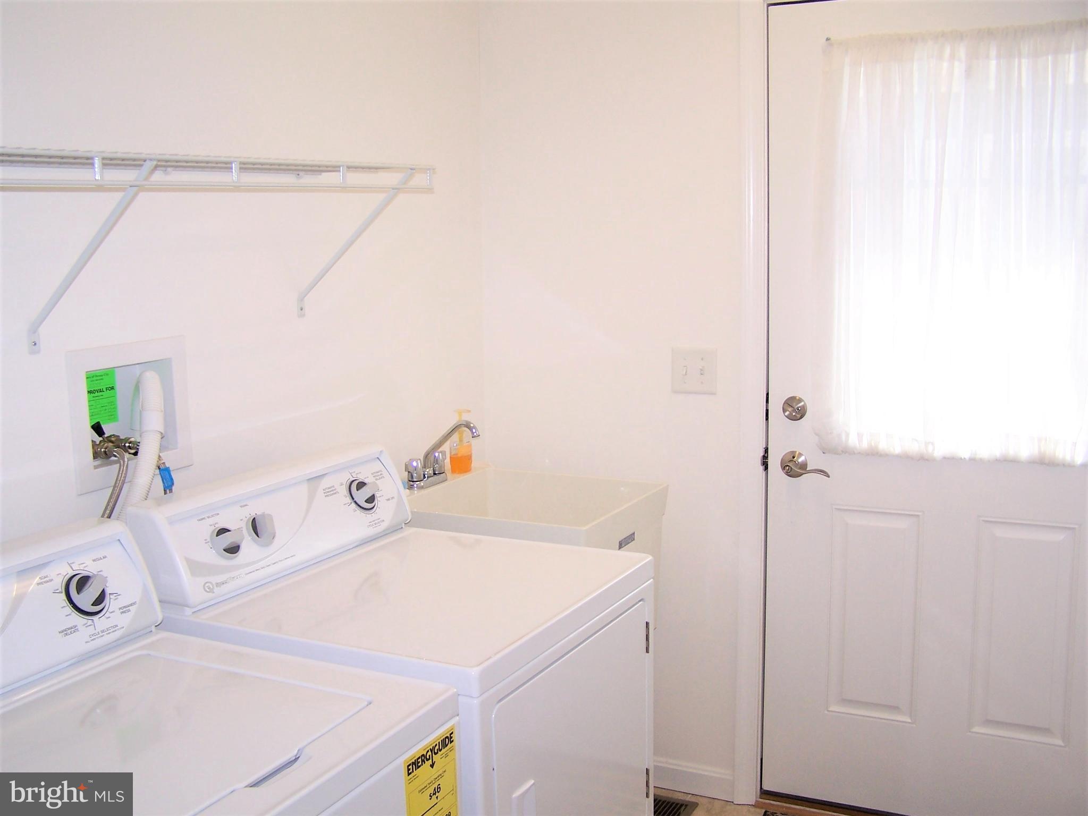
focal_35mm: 38
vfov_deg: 37.7
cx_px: 544
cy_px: 408
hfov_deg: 49.0
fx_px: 1195
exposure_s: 1/180
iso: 80
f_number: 2.8
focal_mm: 6.3
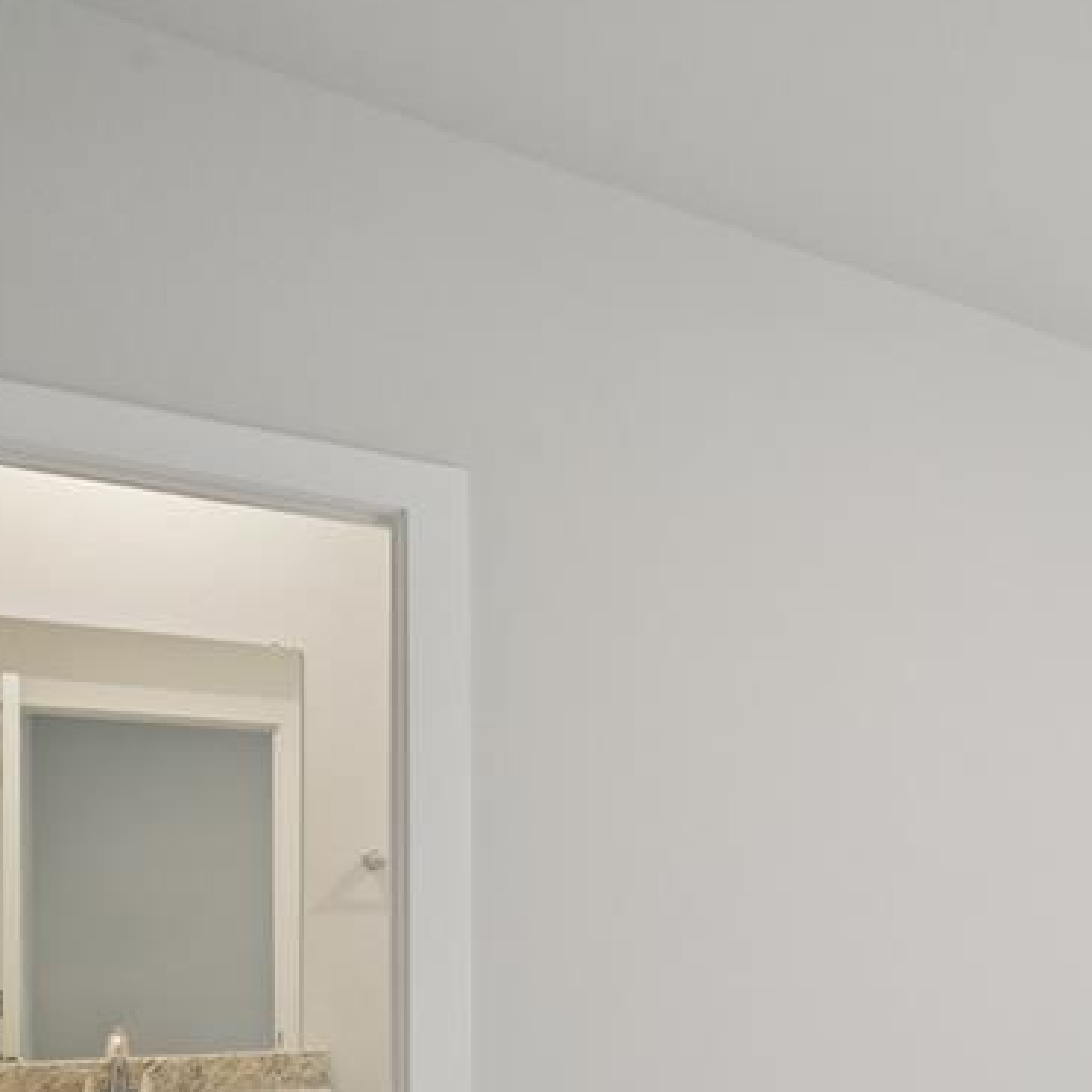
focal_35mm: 36
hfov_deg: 36.7
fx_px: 1291
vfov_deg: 42.9
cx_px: 1268
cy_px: 931
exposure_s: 1/15
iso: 400
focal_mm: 15.5
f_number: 8
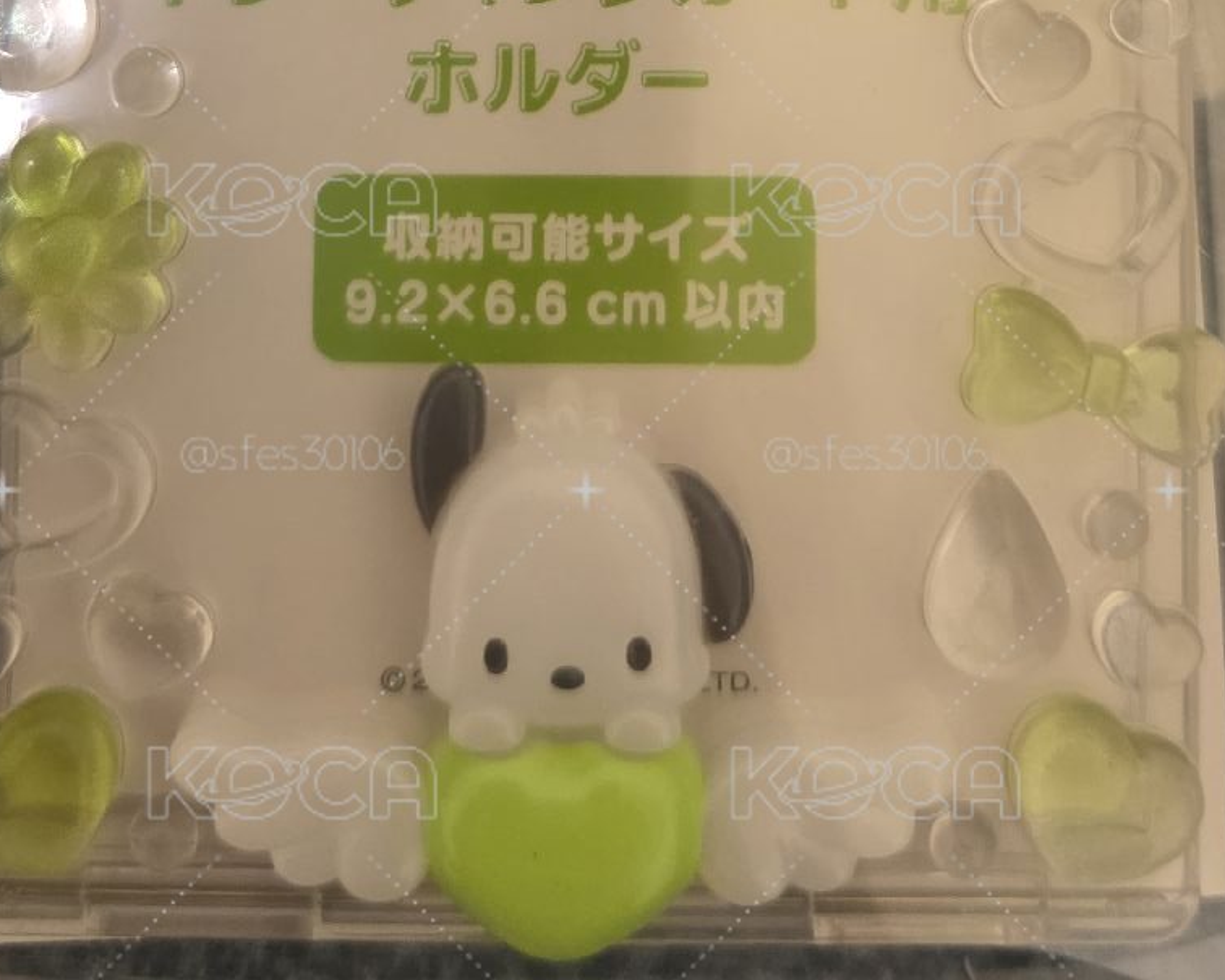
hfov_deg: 33.0
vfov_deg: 23.6
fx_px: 2067
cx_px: 585
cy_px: -288
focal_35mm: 57
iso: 1000
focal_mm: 6.3
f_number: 1.7
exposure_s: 1/120
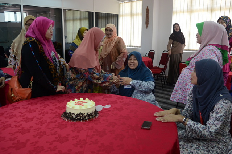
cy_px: 77
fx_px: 212
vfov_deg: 39.8
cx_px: 116
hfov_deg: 57.3
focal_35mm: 33
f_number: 4
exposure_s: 1/80
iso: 800
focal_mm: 22
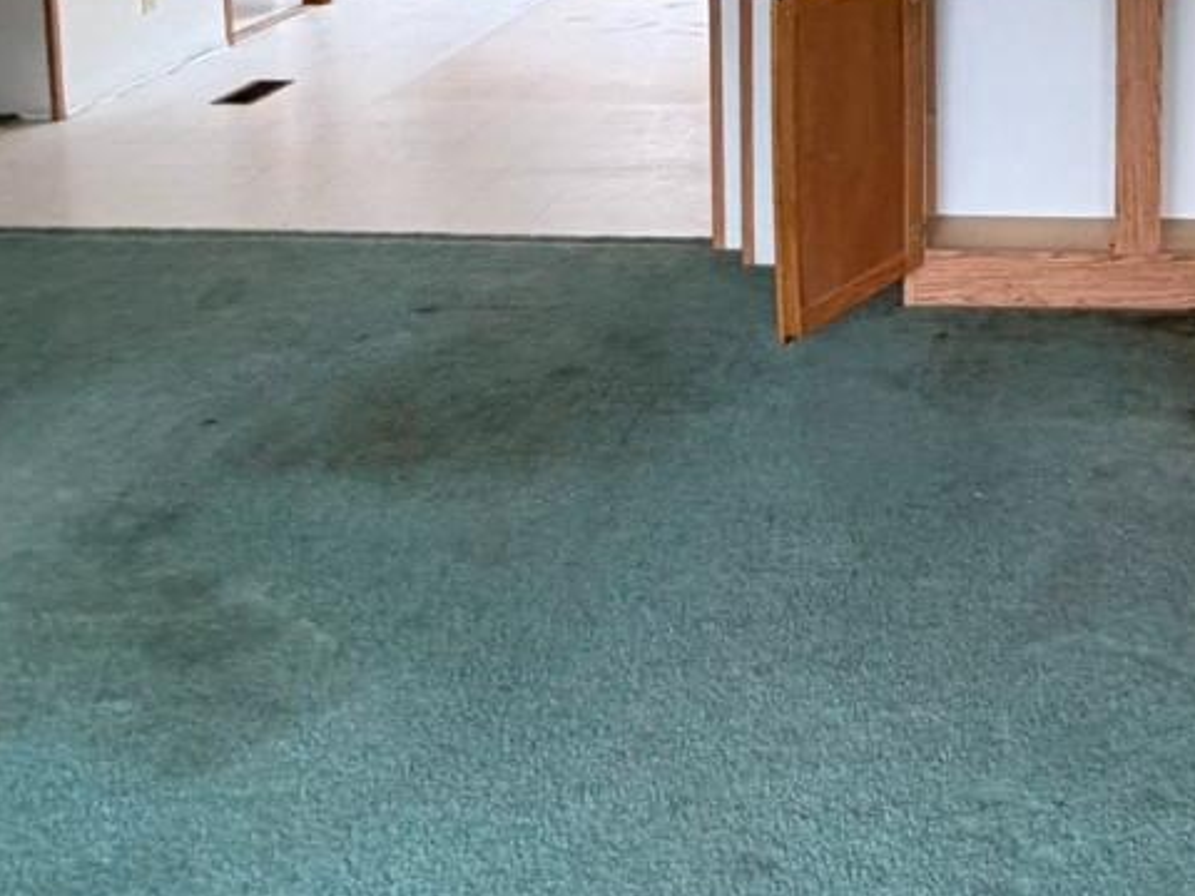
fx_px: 1450
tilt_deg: -5.9
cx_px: 1068
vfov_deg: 29.7
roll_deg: -0.6
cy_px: -164
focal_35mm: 42
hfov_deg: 41.4
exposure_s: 1/60
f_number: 2.2
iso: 400
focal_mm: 2.22
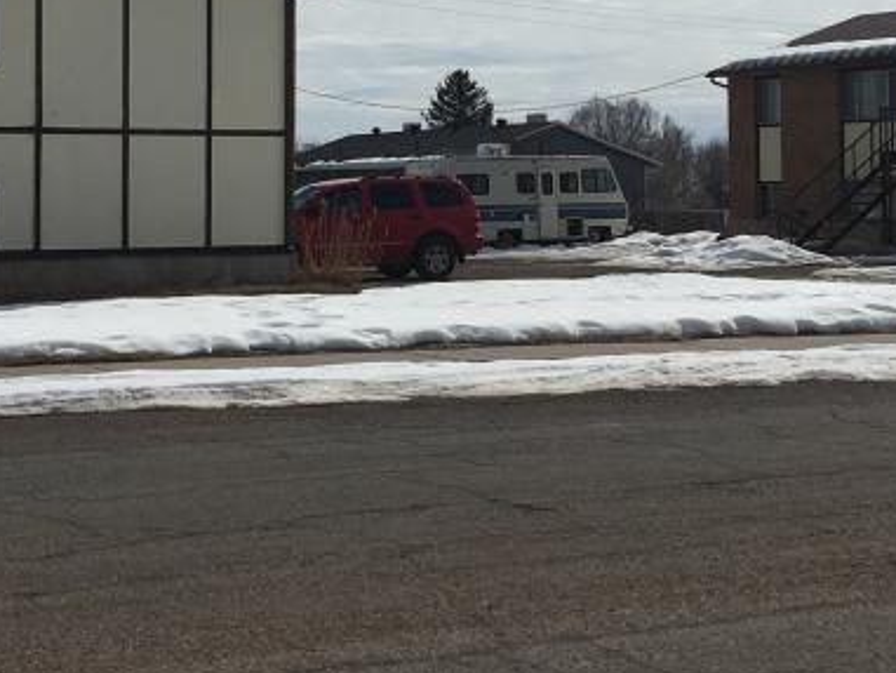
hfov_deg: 25.0
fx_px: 2020
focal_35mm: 78
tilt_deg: +1.7
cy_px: 122
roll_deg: +0.4
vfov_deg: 18.7
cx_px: 513
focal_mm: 4.15
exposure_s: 1/8547
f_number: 2.2
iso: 25
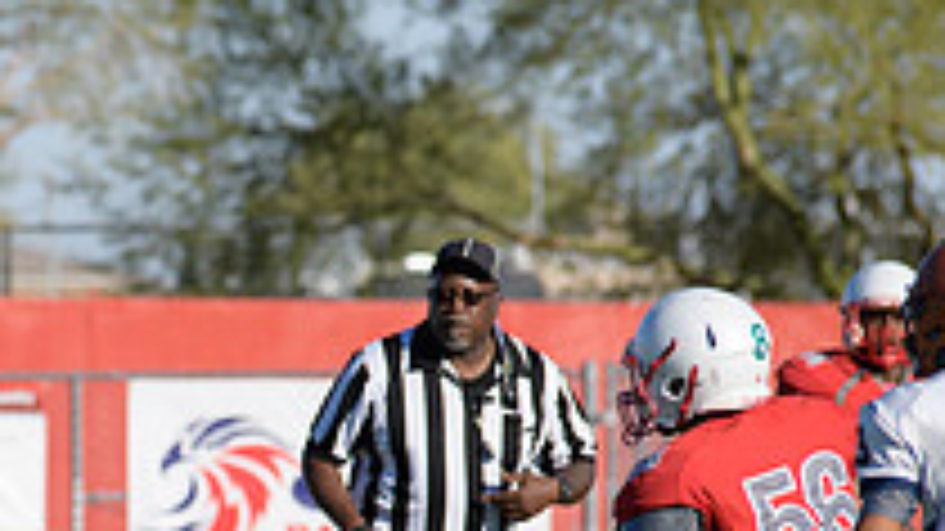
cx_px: -63
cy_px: 664
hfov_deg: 3.7
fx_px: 14505
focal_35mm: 579
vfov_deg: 2.1
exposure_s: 1/5000
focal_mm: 200
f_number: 5
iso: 500
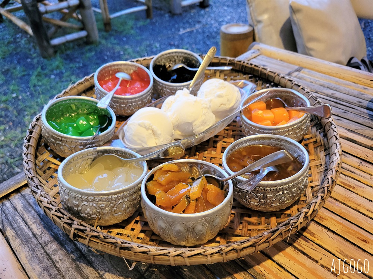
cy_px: 140
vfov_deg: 53.1
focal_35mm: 26
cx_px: 186
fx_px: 280
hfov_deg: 67.3
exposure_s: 1/33
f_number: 1.8
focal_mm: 5.4
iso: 640
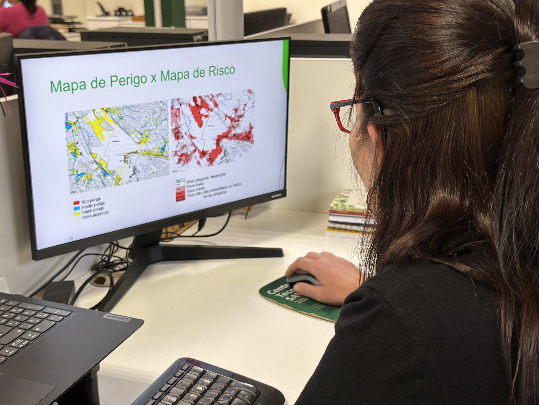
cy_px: 202
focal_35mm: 48
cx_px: 270
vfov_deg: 30.3
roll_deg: +0.9
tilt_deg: -16.8
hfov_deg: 39.7
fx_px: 747
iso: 64
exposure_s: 1/60
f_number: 1.78
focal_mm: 6.86
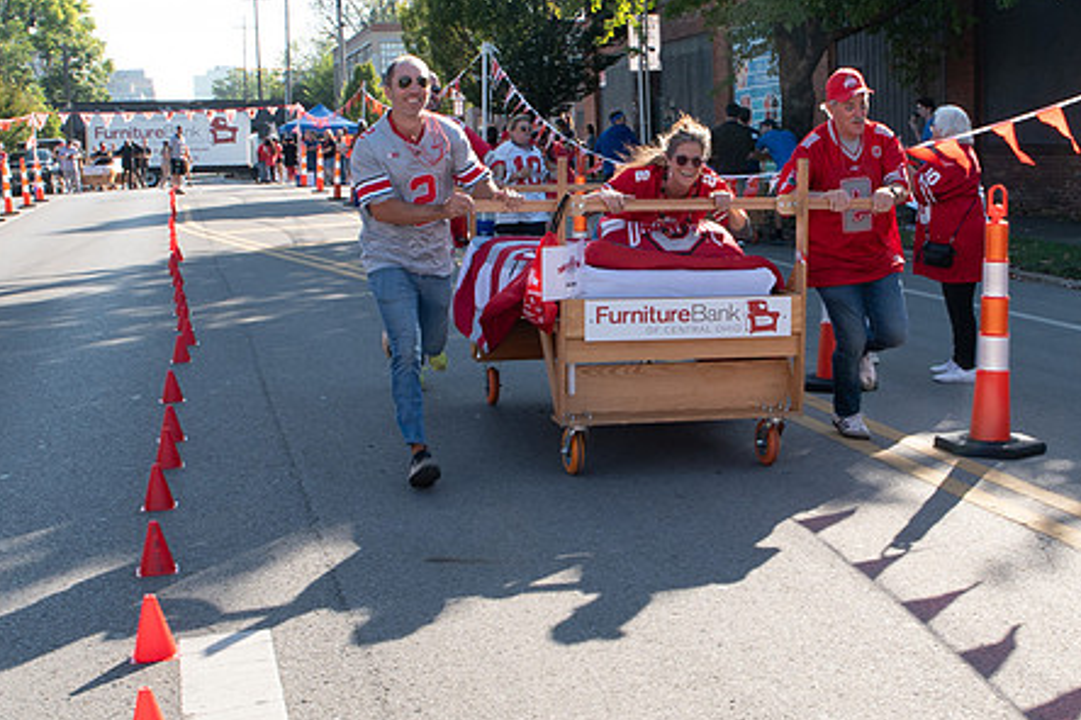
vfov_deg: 25.4
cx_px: 646
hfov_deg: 37.4
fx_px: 1591
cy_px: 270
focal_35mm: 53
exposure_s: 1/200
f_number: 11
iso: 500
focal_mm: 24
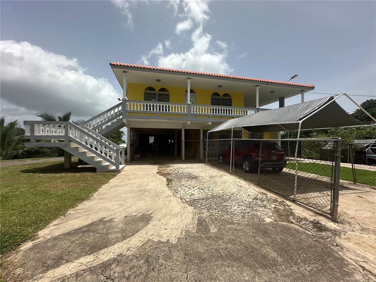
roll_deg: -0.1
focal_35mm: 14
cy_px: 141
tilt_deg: +0.5
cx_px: 188
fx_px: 152
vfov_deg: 85.7
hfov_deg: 102.1
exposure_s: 1/2451
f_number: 2.2
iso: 50
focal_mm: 2.22
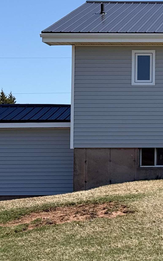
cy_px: 98
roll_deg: -0.4
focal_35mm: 126
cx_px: 266
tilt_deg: +3.2
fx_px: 896
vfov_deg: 16.6
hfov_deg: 10.0
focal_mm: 6.76
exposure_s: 1/4878
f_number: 1.78
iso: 80
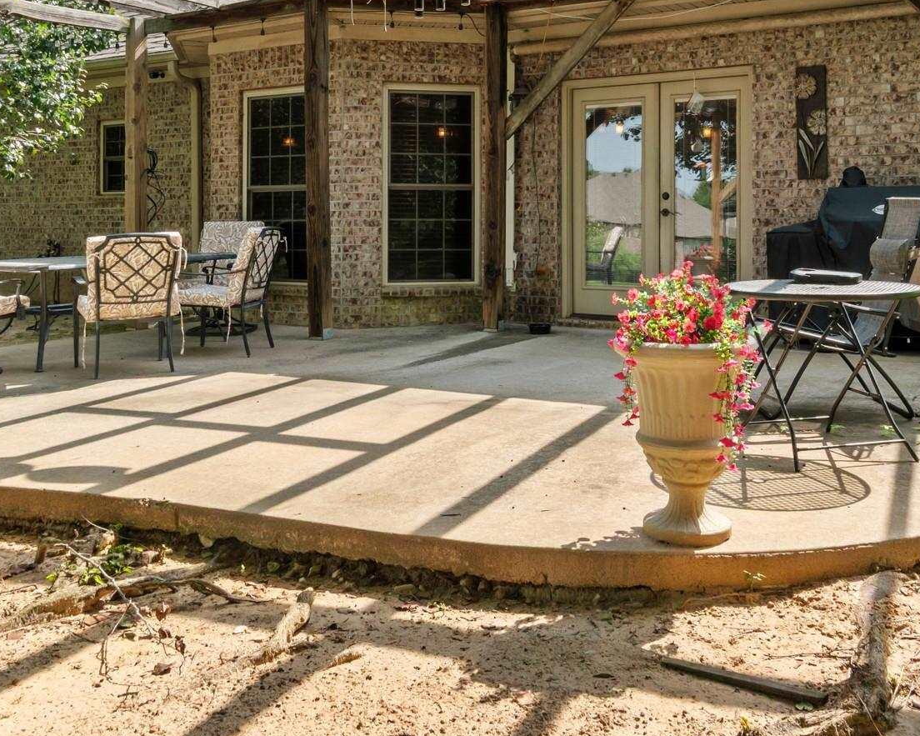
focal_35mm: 35
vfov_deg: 41.5
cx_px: 502
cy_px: 233
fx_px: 955
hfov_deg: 51.4
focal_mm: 11
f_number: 9
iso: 250
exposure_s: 1/50
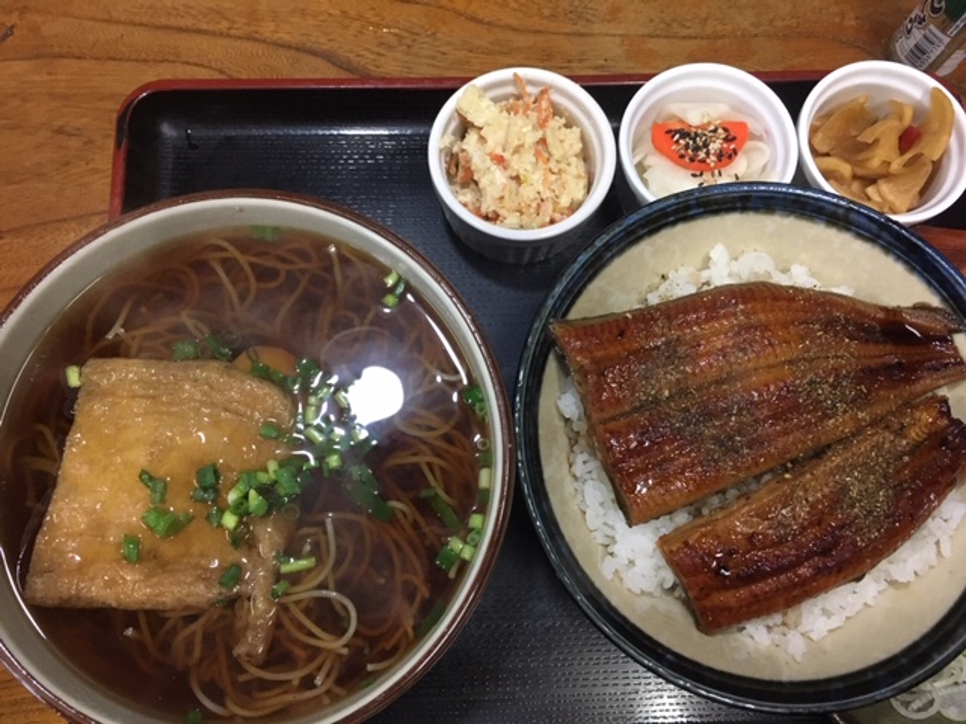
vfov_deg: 48.2
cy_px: 362
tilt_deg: -73.9
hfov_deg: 61.7
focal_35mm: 29
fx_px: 809
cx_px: 483
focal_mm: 4.15
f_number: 2.2
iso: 200
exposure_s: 1/30
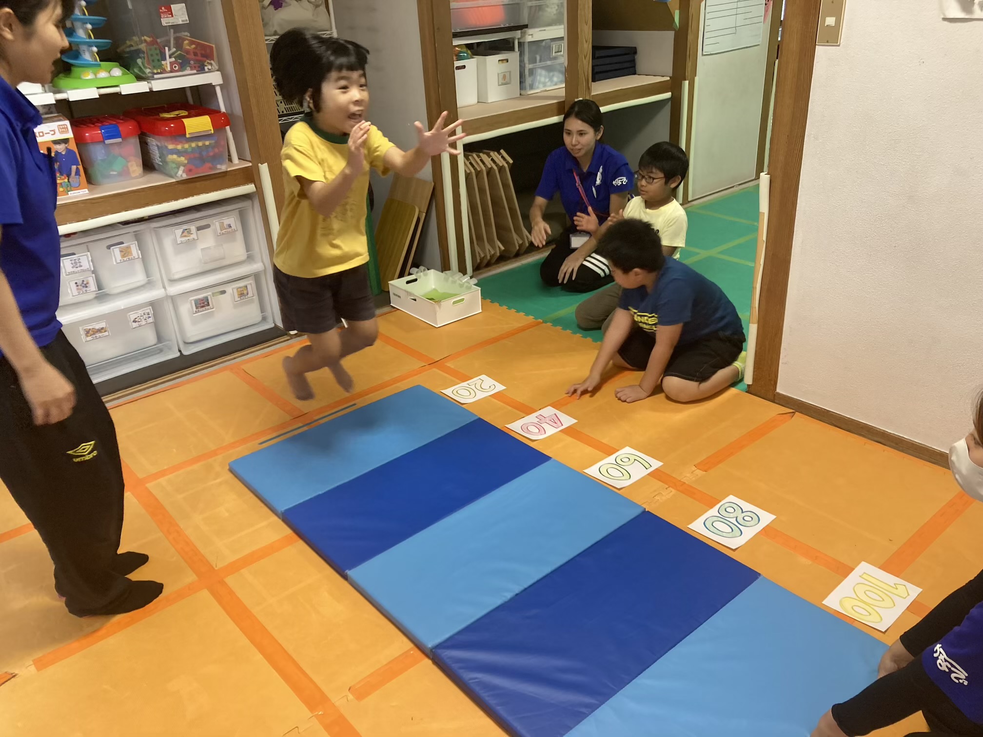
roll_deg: +4.3
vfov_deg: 49.7
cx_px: 492
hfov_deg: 63.4
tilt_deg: -26.7
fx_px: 795
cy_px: 368
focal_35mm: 28
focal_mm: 3.99
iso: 125
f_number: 1.8
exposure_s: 1/60
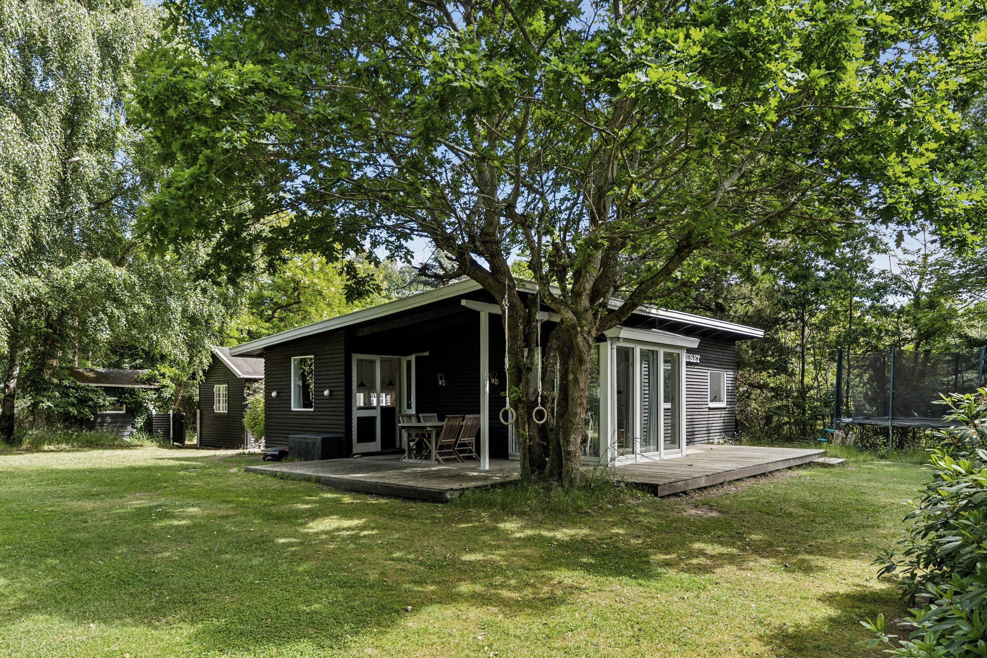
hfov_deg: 72.1
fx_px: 679
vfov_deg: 51.7
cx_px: 494
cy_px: 329
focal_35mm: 25
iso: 200
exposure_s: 1/400
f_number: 4
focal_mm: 16.5
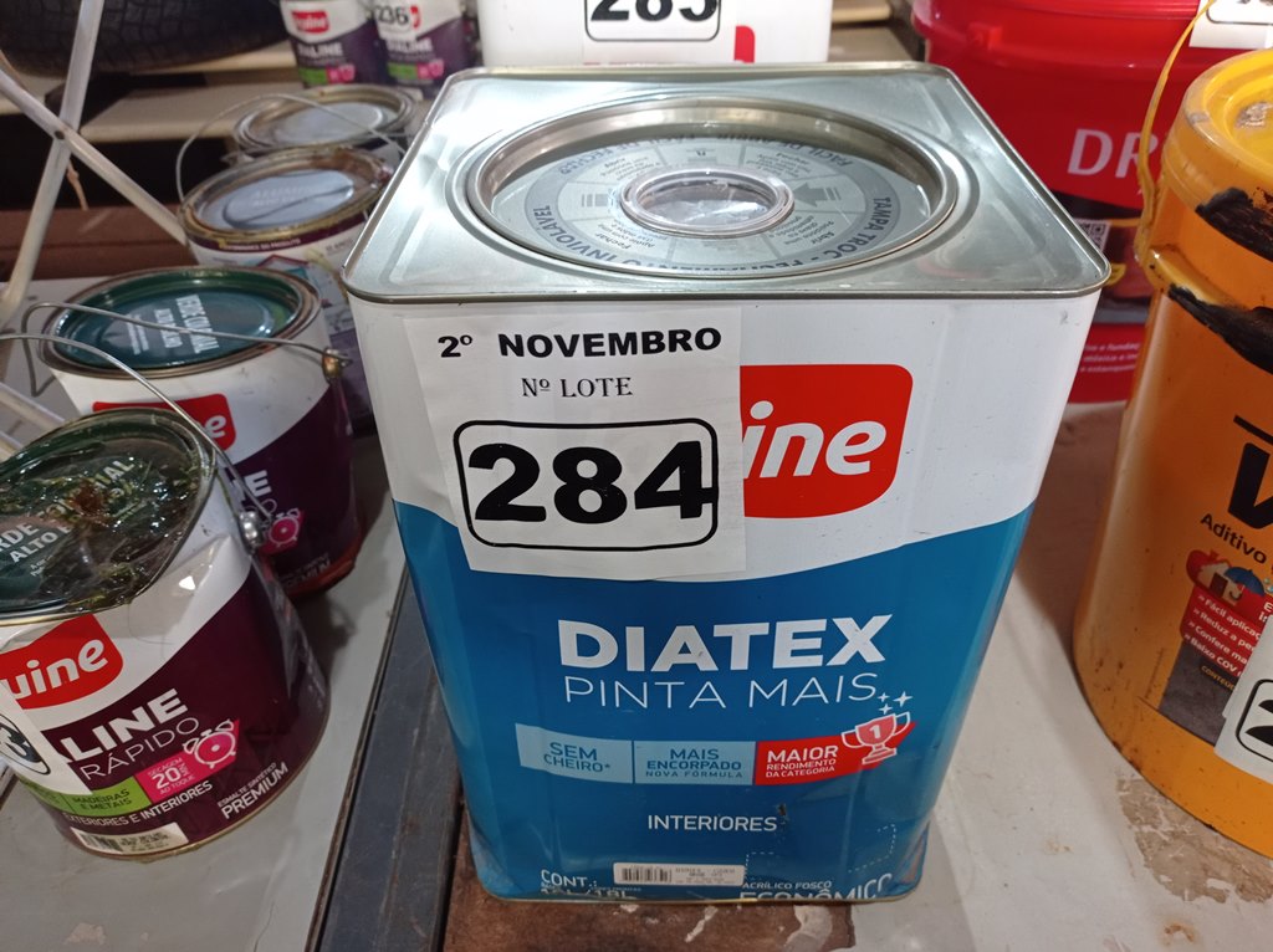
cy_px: 476
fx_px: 1029
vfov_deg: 49.7
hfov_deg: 63.5
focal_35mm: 28
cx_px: 636
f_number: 1.79
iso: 456
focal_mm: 4.7
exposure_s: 1/24
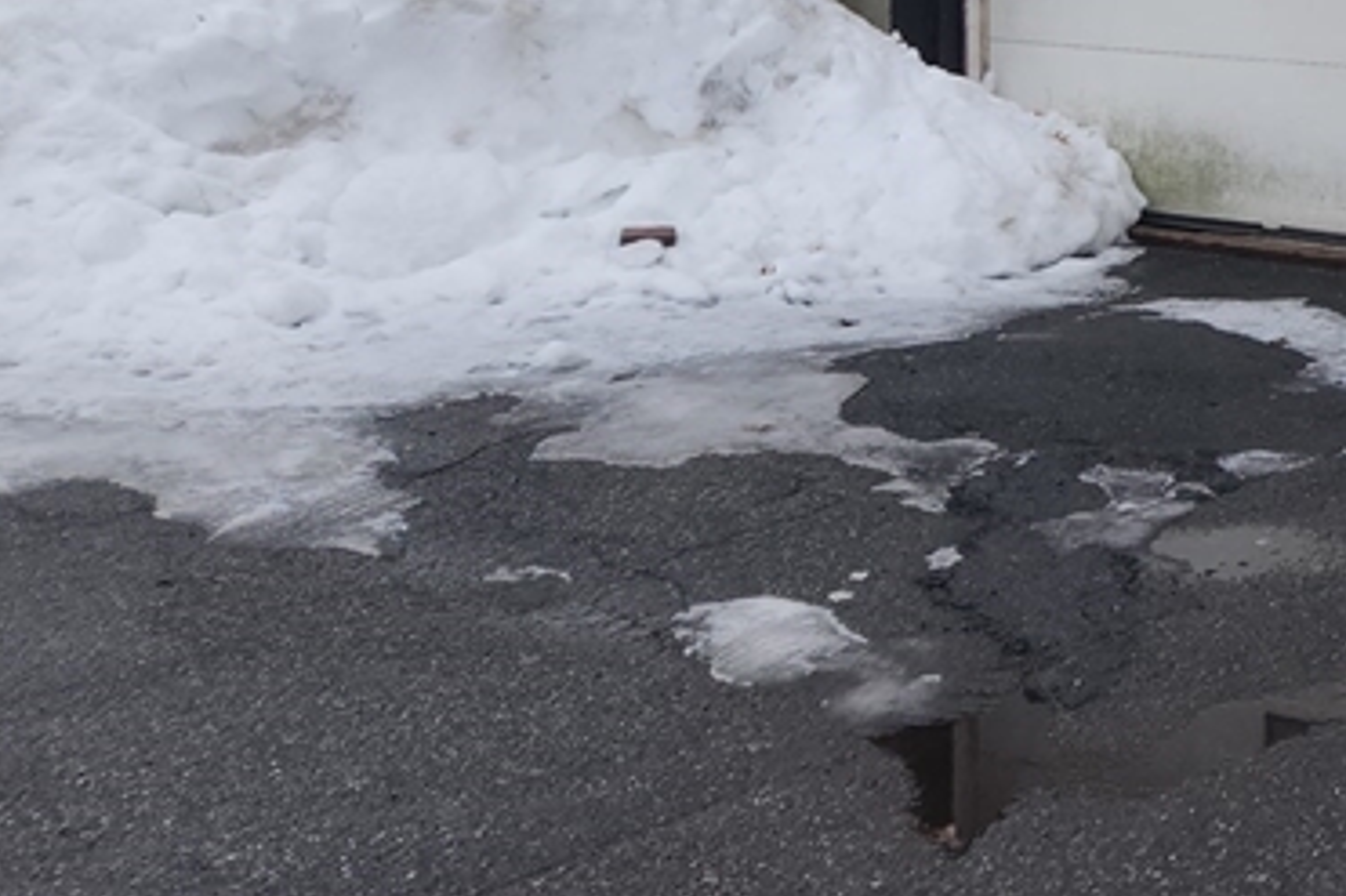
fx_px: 2466
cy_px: -207
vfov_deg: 19.3
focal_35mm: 66
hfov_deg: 25.5
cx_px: 1825
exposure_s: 1/443
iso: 20
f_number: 1.8
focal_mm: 5.4
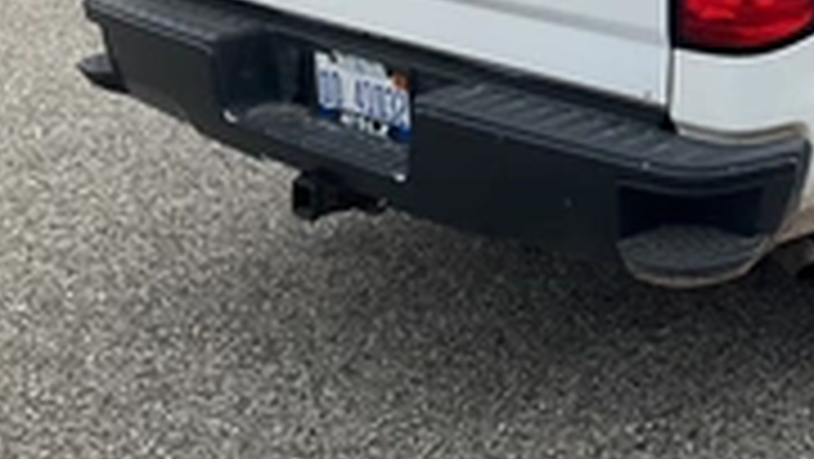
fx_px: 1512
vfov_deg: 16.4
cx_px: 832
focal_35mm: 70
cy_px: -117
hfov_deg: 28.1
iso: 25
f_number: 1.8
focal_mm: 3
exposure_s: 1/781
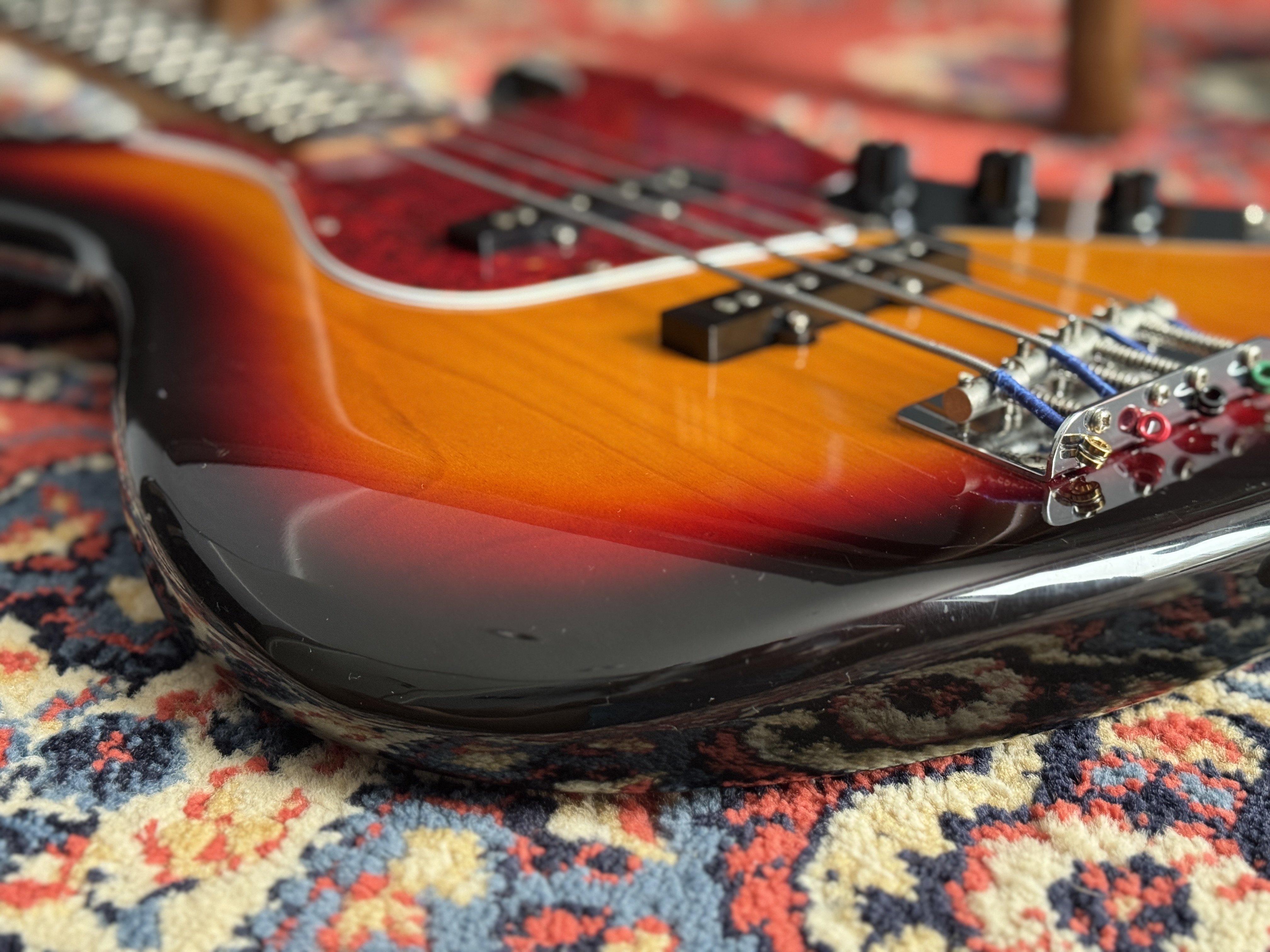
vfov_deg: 30.3
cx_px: 635
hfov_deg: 39.7
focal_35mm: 48
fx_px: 1761
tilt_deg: -25.7
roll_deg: +0.0
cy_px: 476
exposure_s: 1/52
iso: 250
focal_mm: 6.76
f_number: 1.78
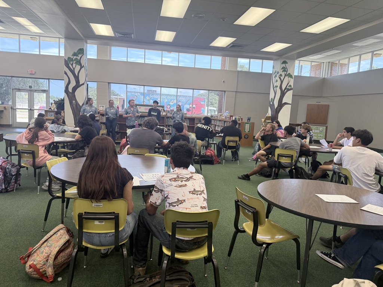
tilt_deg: -6.2
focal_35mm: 24
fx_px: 266
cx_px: 192
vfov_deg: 56.8
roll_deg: -2.8
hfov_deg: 71.6
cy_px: 144
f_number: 1.78
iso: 200
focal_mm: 6.76
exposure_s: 1/131
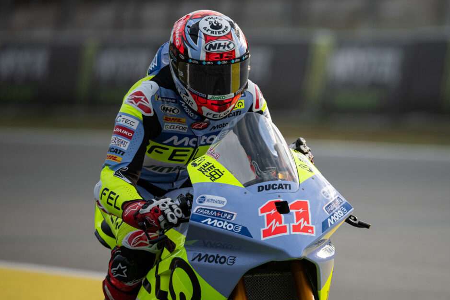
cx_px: 266
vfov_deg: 2.4
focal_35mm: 567
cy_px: 104
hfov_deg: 3.6
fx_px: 7088
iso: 400
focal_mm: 400
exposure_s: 1/1250
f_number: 4.5
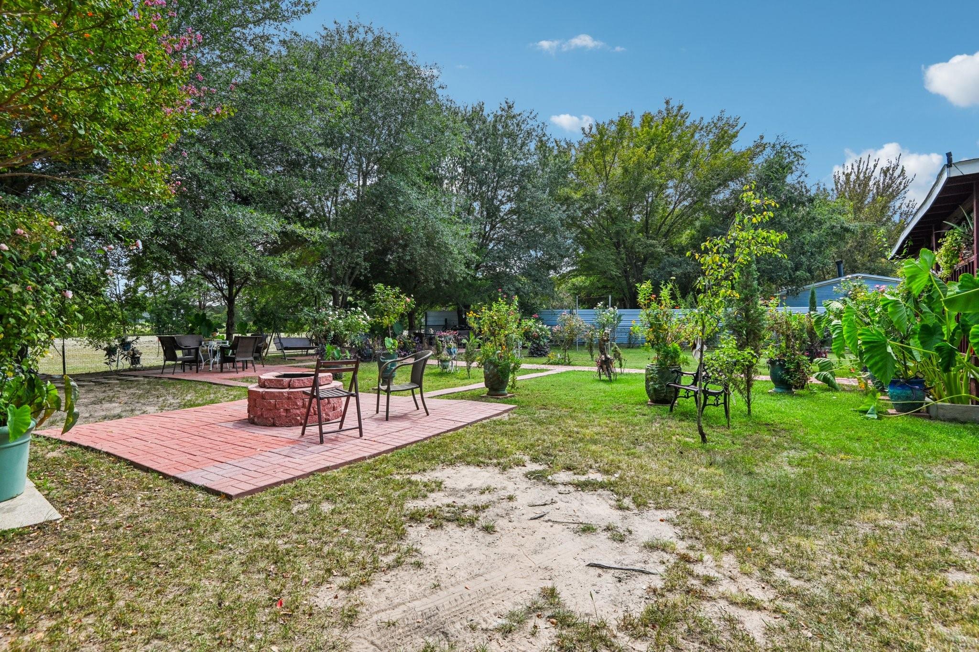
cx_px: 490
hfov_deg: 90.0
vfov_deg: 67.4
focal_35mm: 18
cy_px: 326
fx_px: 489
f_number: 8
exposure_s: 1/500
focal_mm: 18
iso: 400
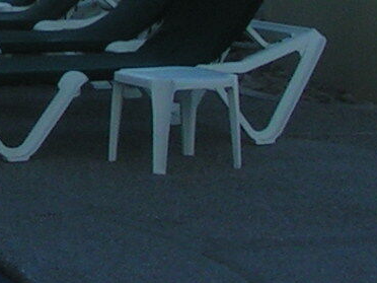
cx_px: -274
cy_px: -170
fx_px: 2276
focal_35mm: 209
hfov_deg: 9.1
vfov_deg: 7.0
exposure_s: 1/320
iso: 50
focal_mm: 5.8
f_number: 5.6
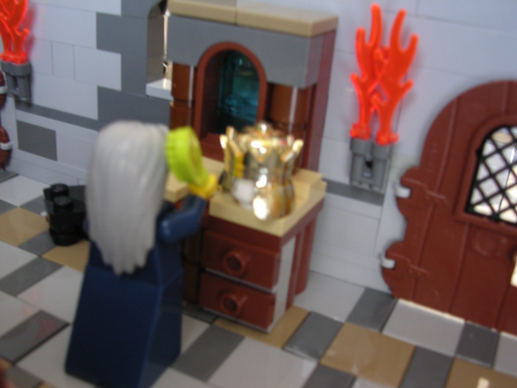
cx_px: 258
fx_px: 612
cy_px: 194
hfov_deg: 45.8
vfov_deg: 35.1
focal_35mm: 41
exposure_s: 1/4.4
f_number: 2.9
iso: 101
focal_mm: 6.2
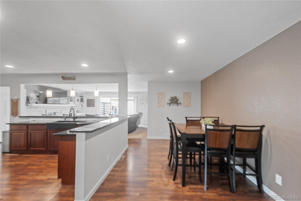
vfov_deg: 77.4
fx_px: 126
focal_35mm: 15
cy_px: 100
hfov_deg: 100.3
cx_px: 150
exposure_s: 1/4
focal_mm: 10
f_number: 3.5
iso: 200
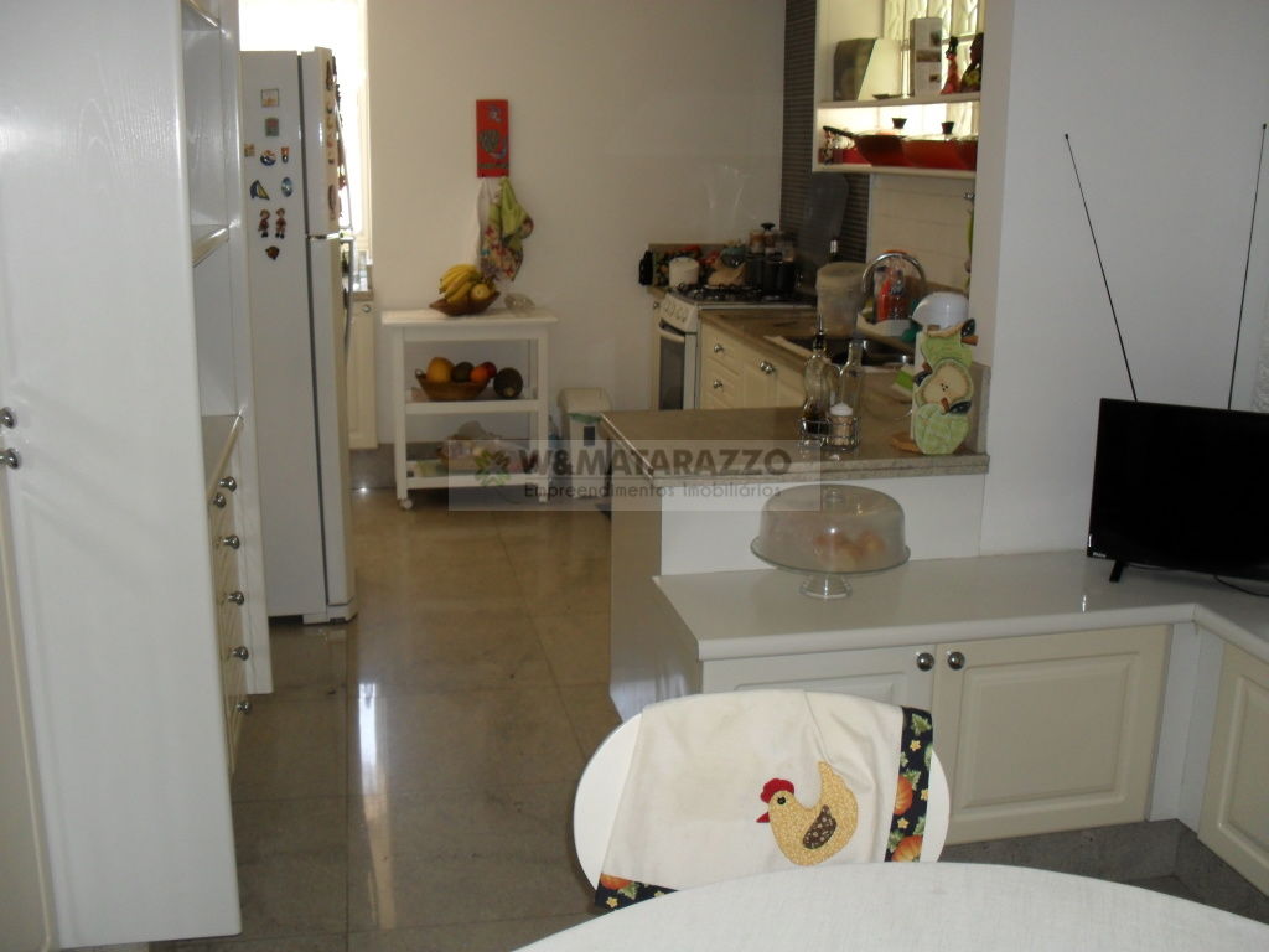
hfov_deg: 52.6
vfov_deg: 40.7
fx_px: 1283
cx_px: 634
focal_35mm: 35
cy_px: 476
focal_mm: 6.3
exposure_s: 1/45
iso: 200
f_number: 3.2
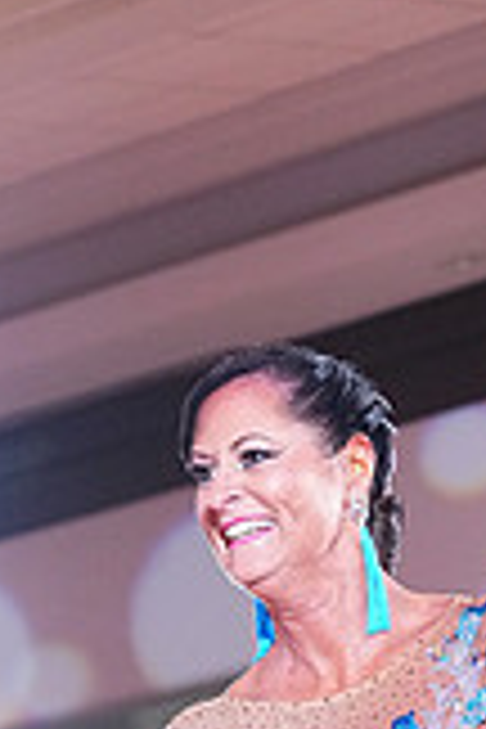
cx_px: 128
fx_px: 5082
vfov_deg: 8.0
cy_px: 1170
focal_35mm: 251
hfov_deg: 5.5
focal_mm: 70
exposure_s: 1/320
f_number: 4
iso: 5000
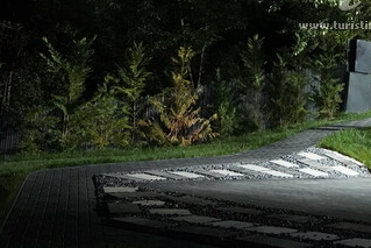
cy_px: 8
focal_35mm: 77
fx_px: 794
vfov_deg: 17.4
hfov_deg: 25.1
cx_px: 365
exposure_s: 1/100
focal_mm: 24
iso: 12800
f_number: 2.8
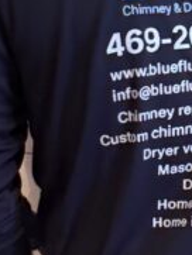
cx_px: 38
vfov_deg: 14.3
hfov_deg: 10.9
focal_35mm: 136
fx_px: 1005
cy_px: 241
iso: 800
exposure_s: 1/40
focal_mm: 6.76
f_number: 1.78
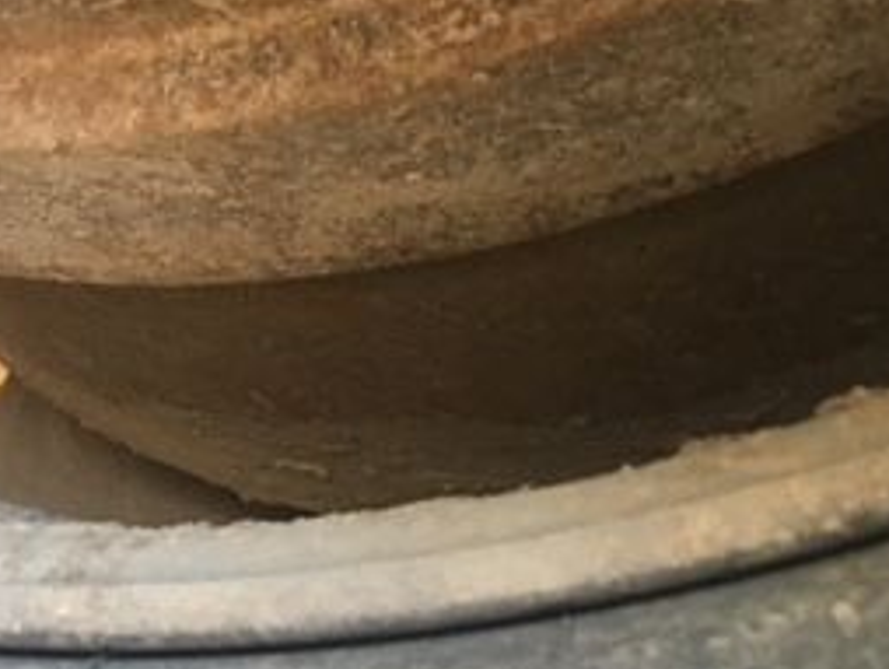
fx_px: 1877
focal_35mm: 73
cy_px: -35
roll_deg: -44.8
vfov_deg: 19.5
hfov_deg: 24.0
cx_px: -200
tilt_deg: +3.7
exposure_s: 1/30
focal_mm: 4.15
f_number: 2.2
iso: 125
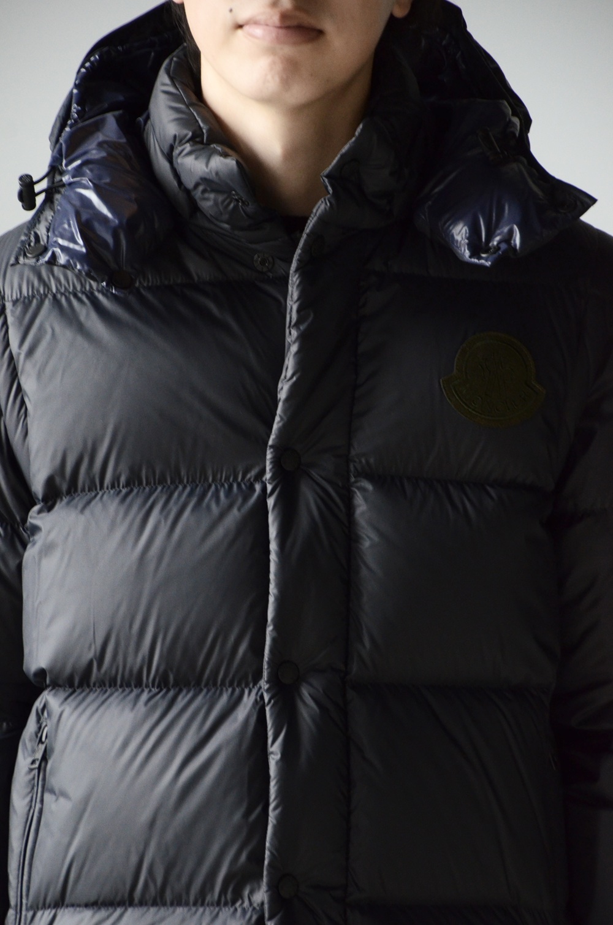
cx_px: 306
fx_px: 4232
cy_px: 462
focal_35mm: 165
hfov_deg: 8.3
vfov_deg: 12.5
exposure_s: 1/50
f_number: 5.6
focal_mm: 110
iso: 1600
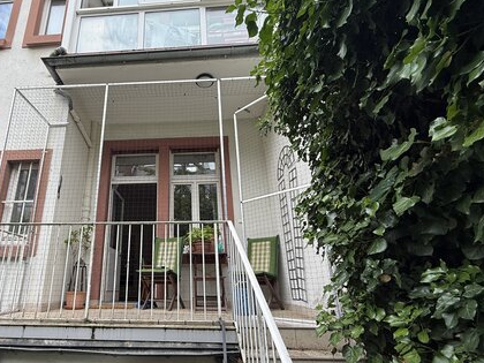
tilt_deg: +19.3
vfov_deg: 65.8
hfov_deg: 79.6
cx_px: 169
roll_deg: +0.2
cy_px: 199
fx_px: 280
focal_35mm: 20
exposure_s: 1/238
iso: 50
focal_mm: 2.22
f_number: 2.2
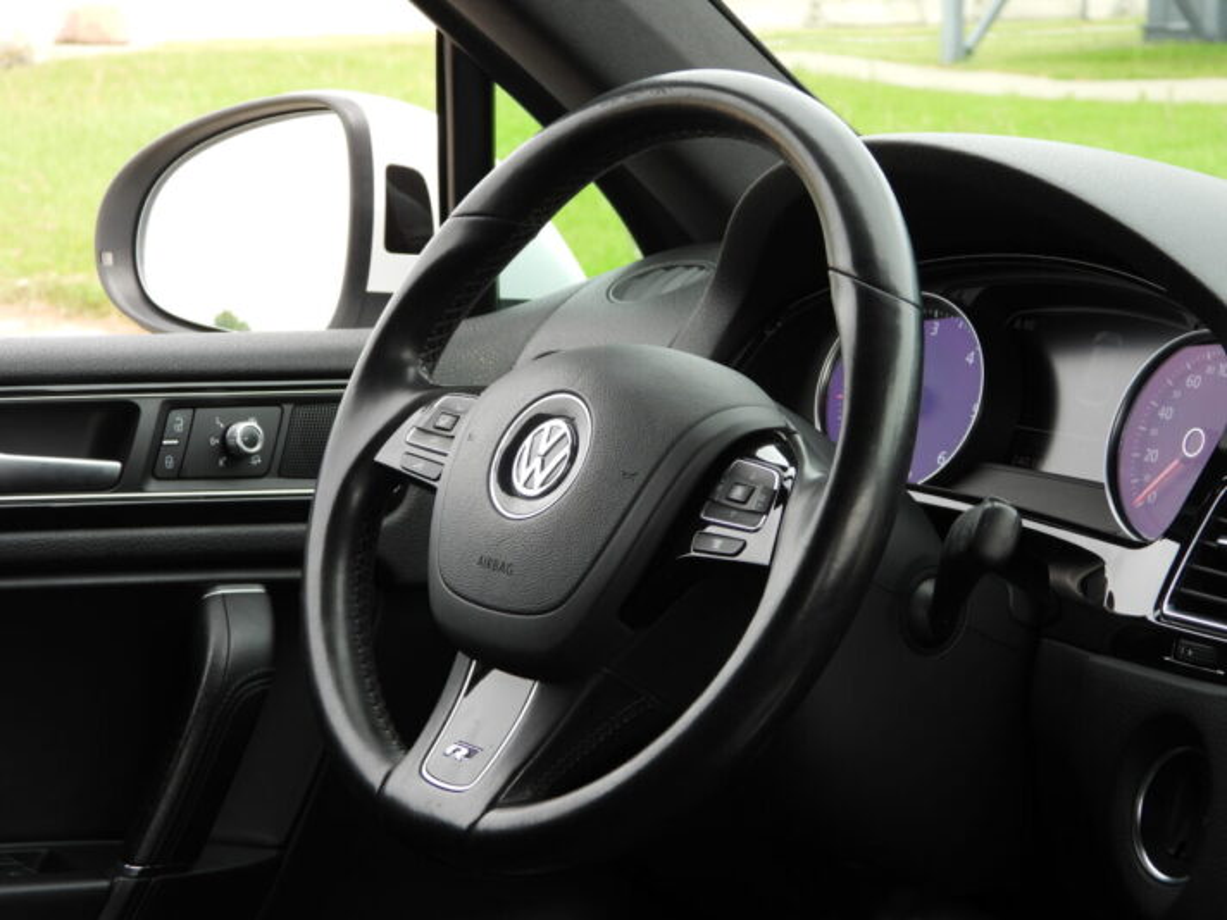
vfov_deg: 16.2
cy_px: 460
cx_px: 614
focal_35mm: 91
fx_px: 3226
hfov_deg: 21.5
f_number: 3.5
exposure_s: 1/160
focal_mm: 16.3
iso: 100
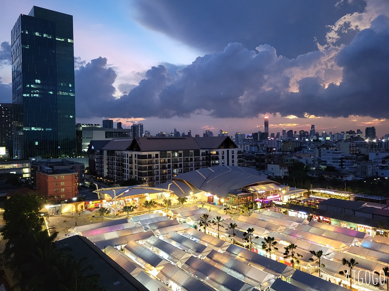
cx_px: 194
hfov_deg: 67.3
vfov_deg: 53.1
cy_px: 146
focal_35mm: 26
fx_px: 292
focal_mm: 5.4
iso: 640
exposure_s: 1/50
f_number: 1.8
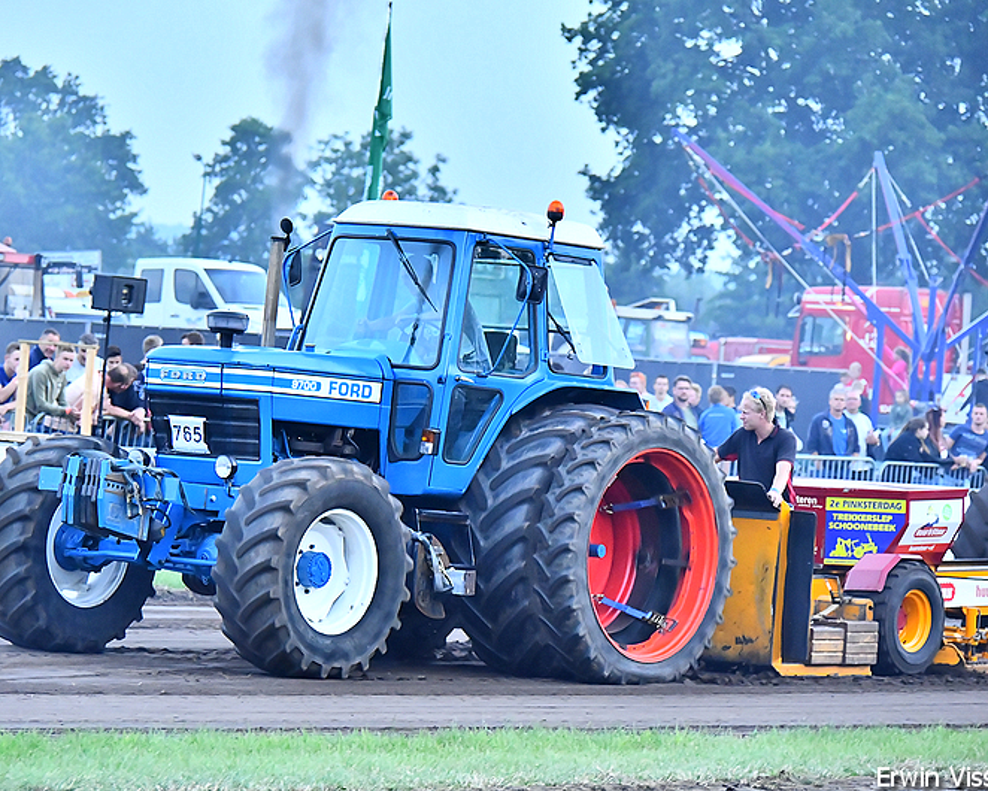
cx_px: 430
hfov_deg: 7.8
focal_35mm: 247
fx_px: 7212
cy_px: 395
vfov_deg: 6.3
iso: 2500
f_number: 5.6
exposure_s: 1/160
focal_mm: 145
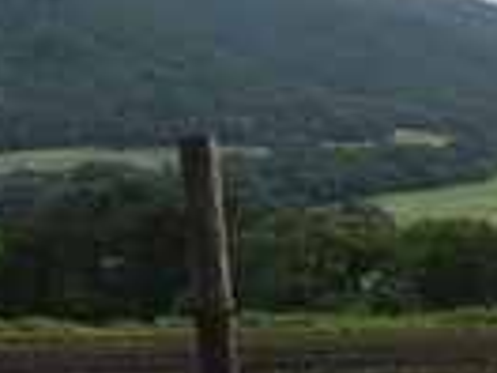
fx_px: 2024
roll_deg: +2.0
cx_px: 215
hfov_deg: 14.0
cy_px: 147
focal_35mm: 141
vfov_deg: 10.5
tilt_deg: +3.7
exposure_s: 1/3077
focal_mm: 4.15
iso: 25
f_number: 2.2
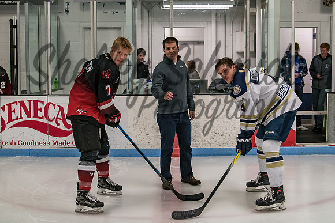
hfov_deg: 39.5
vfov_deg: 26.9
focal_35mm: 50
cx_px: 188
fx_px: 466
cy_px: 91
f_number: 4
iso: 1250
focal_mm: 28
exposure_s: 1/250
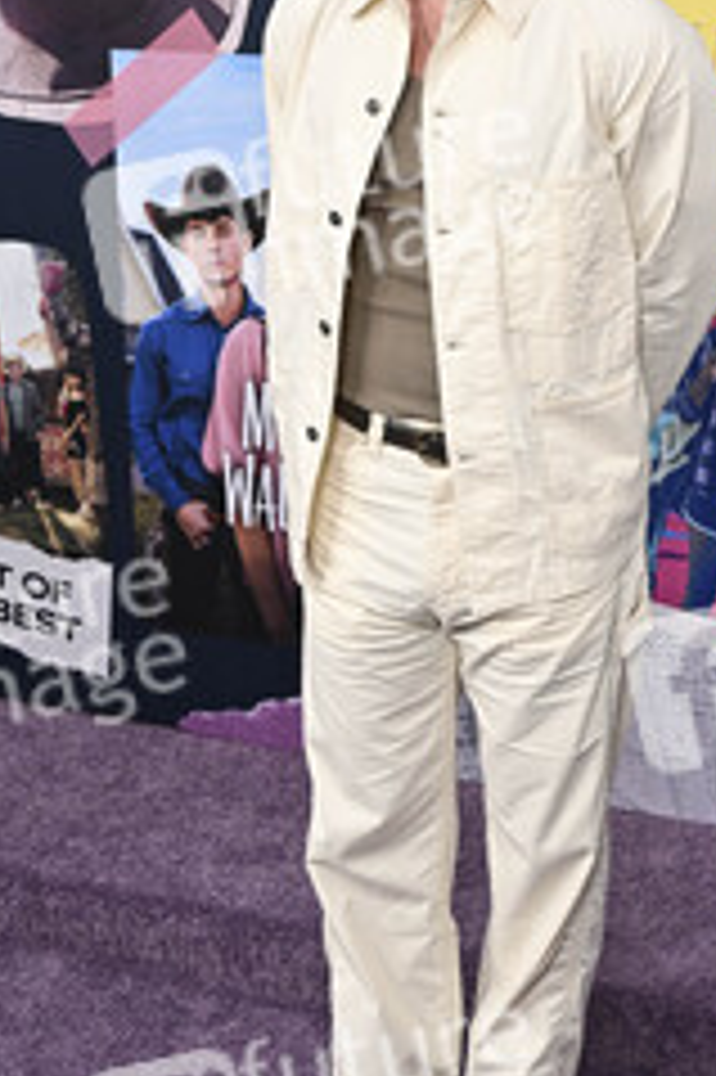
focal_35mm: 62
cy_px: 441
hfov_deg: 21.8
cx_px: 446
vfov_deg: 32.3
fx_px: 1852
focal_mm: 37
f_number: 5.6
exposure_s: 1/250
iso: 1000
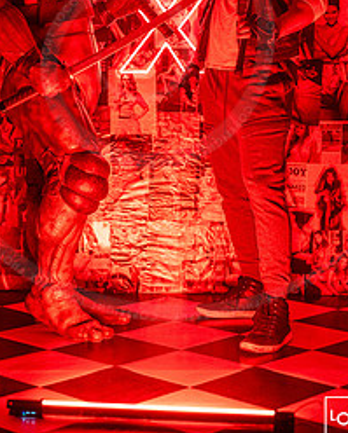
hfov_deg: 18.1
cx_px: 154
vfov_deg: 22.2
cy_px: 94
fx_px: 1092
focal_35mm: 85
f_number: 1.8
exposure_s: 1/250
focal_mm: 50
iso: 1250
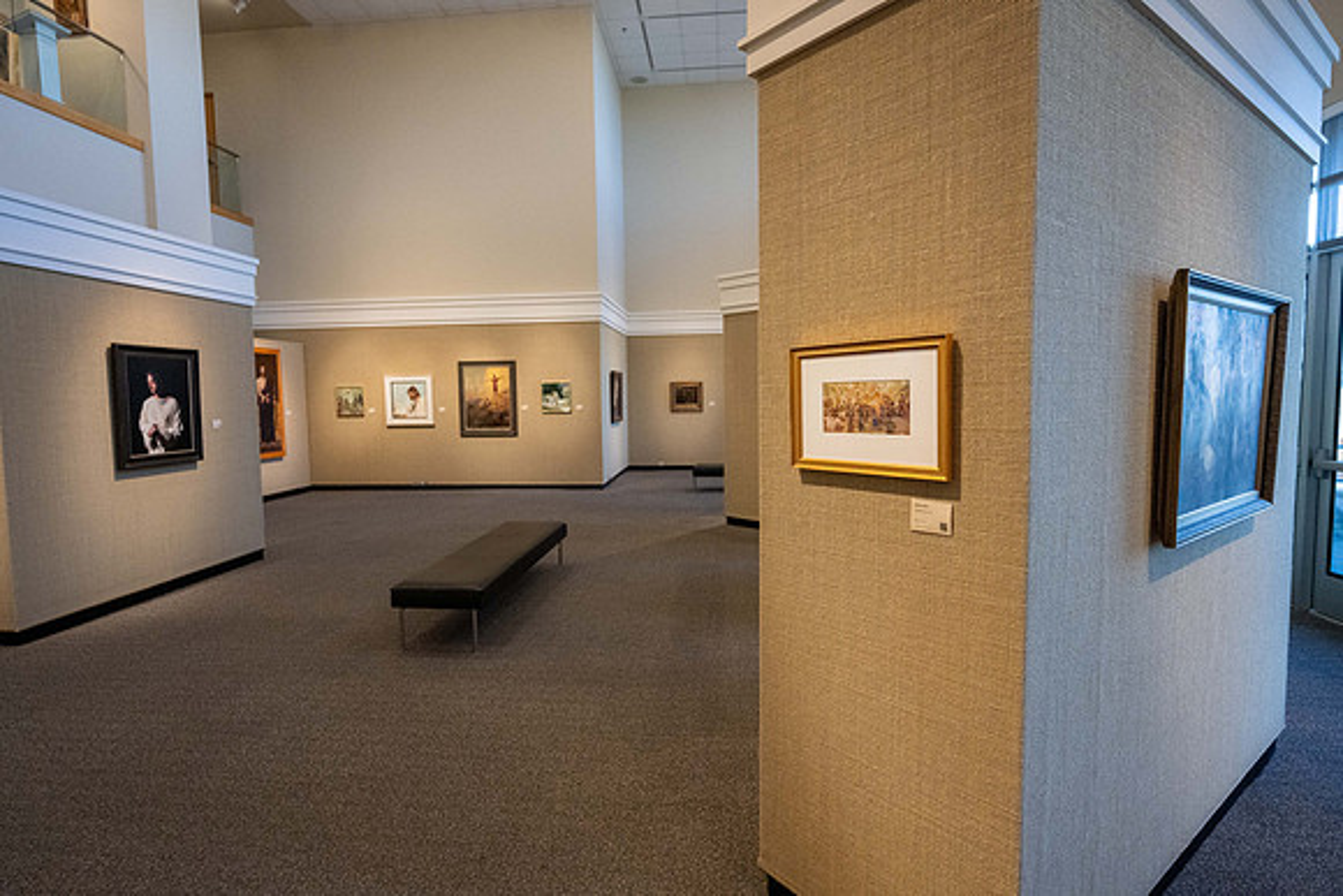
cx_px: 672
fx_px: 684
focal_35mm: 18
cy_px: 448
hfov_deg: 89.0
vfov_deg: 66.5
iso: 6400
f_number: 4
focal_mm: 18
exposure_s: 1/200
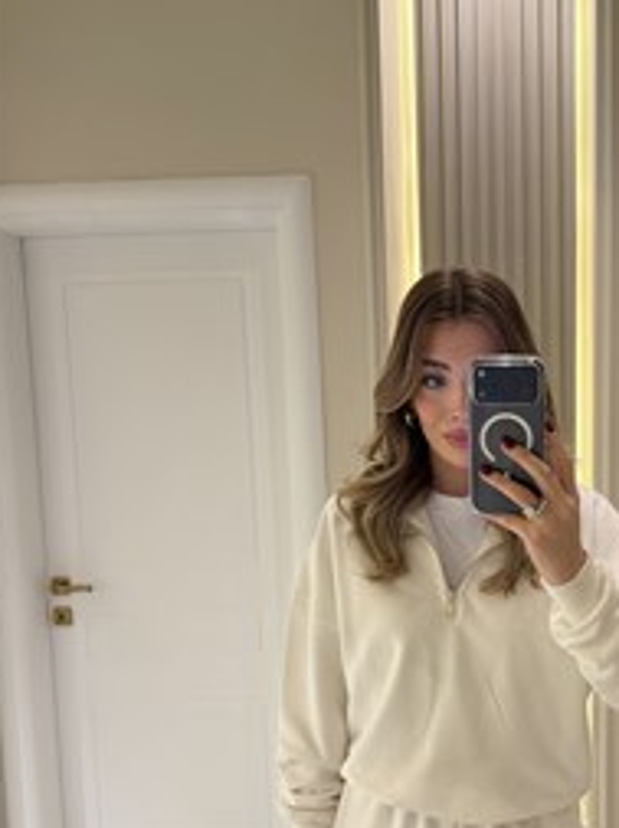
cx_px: 472
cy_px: 573
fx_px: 908
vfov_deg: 48.0
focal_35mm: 38
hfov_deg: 36.7
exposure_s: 1/50
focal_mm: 6.76
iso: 160
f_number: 1.78
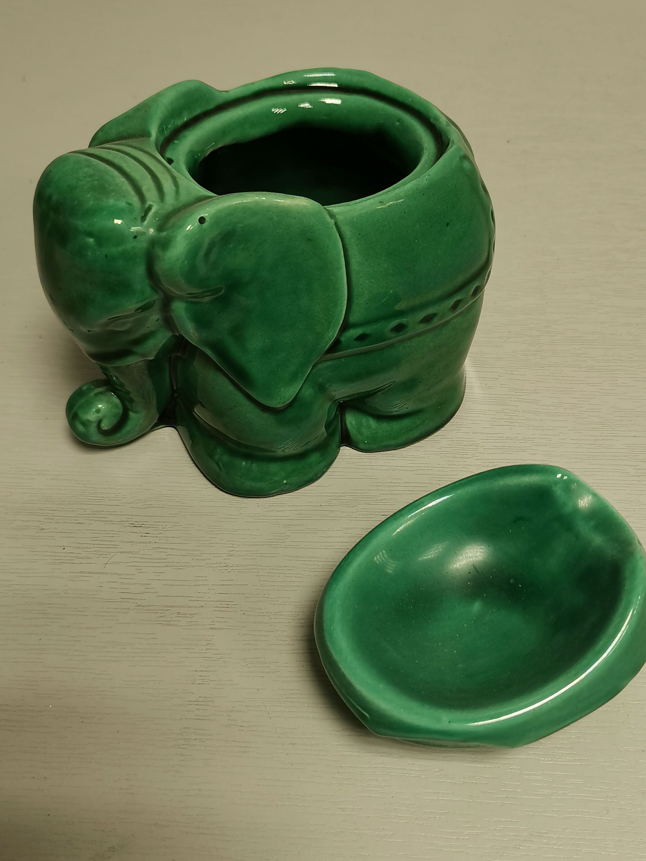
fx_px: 1120
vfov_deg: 42.1
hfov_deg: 32.1
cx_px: 361
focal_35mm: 45
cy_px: 420
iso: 80
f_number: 1.8
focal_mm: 5.58
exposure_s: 1/69
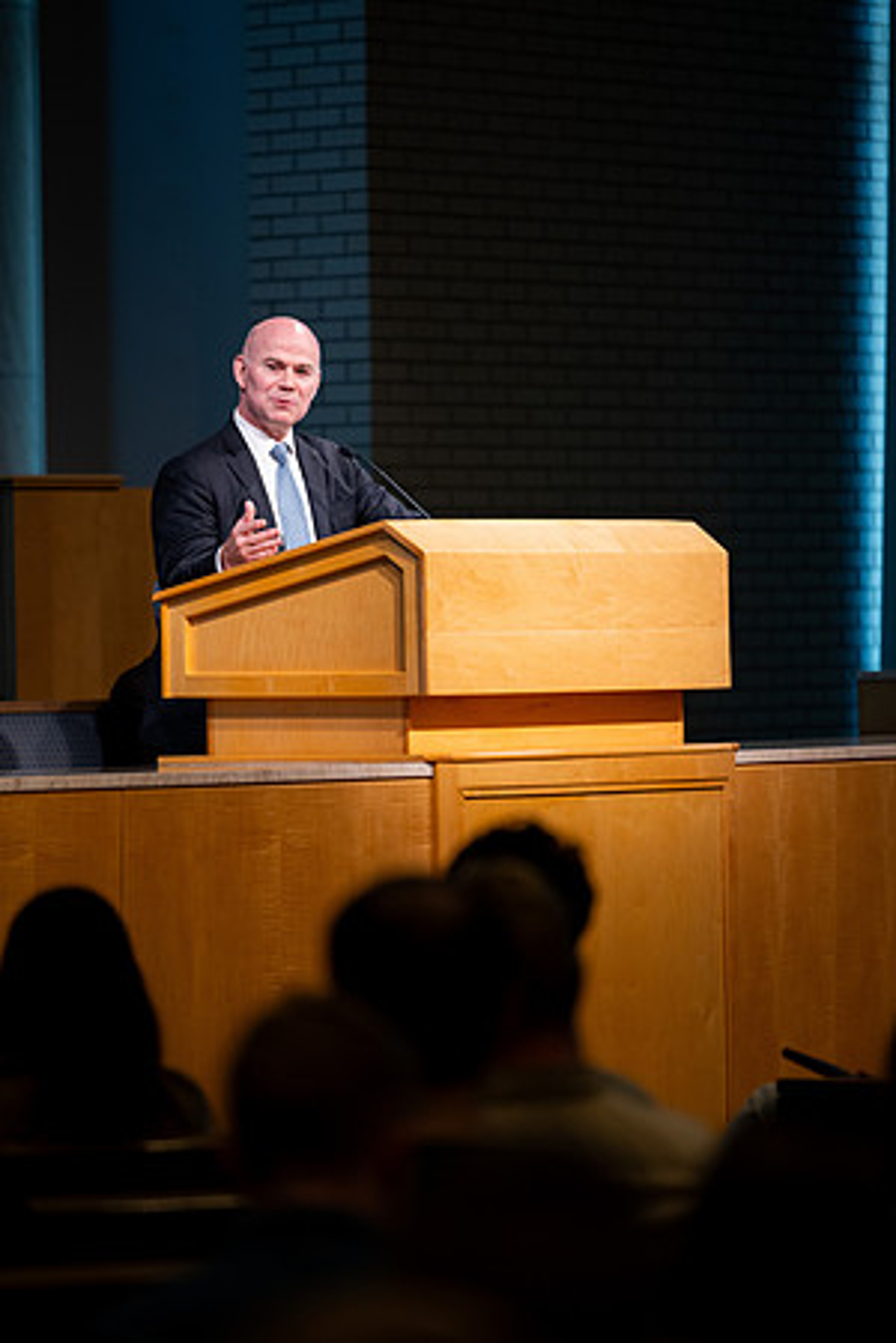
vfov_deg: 11.4
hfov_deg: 7.6
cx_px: 448
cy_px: 672
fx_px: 6719
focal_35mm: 180
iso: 800
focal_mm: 180
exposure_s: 1/400
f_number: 2.8
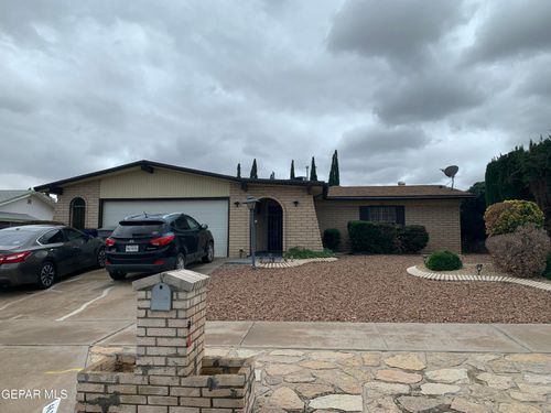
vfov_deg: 53.1
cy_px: 206
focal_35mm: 26
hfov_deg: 67.3
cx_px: 276
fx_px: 414
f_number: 1.8
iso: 25
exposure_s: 1/2364
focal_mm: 4.25
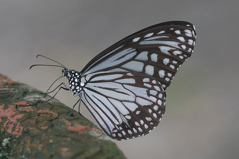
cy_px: 96
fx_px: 3064
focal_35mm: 461
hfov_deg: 4.5
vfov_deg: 3.0
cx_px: 120
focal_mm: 150
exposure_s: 1/800
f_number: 5.6
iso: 800
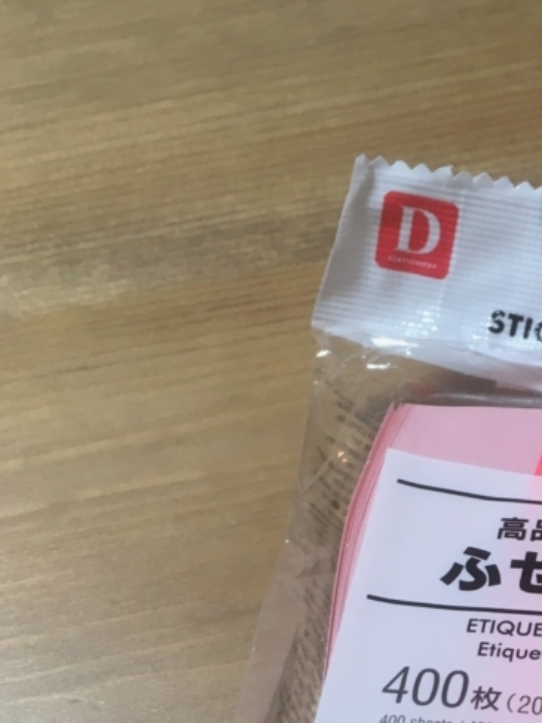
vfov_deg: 29.7
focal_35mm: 61
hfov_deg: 23.1
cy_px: 711
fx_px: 1274
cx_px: 527
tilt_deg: -63.4
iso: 80
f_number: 2.2
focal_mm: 4.15
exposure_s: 1/33
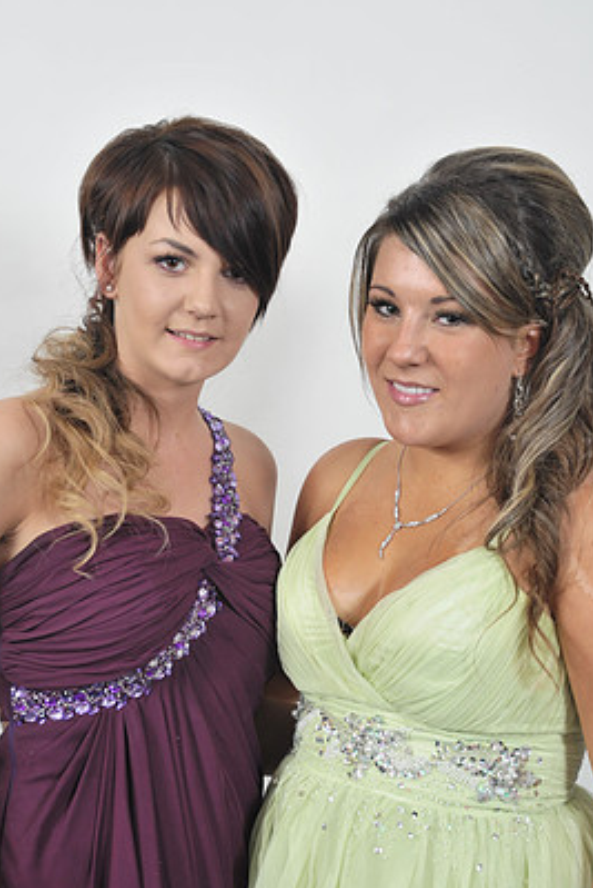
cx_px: 271
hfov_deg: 16.3
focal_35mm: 84
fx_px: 2074
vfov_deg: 24.1
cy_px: 544
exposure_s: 1/160
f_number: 7.1
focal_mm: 58
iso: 1000
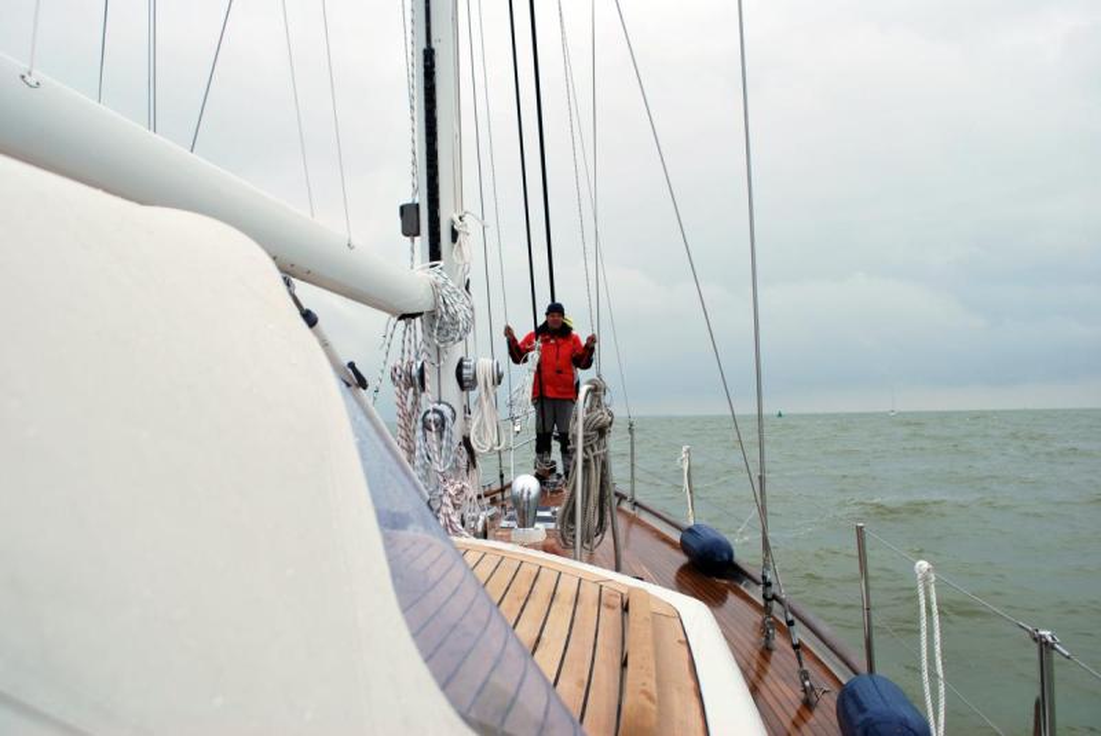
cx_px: 550
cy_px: 368
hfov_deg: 61.9
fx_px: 918
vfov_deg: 43.7
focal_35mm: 30
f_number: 7.1
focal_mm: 20
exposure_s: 1/200
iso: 100
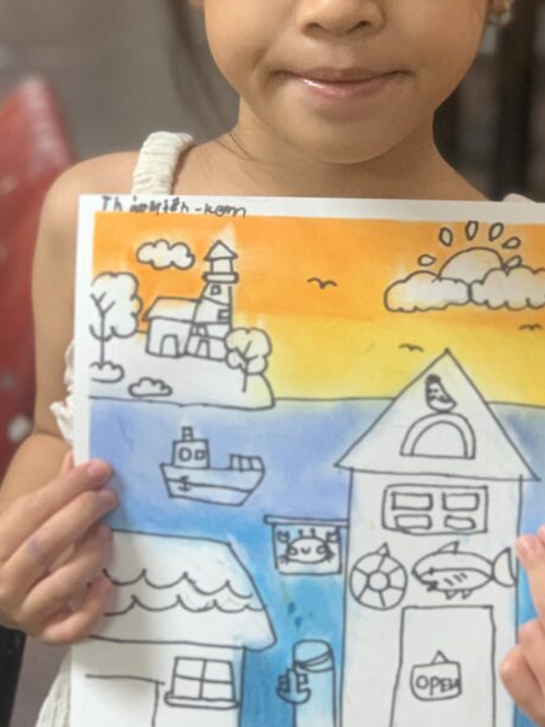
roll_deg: -1.0
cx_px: 269
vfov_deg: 17.1
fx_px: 2415
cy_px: 348
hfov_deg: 12.9
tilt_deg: -18.8
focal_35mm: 115
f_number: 2.4
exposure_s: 1/50
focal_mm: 6
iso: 200
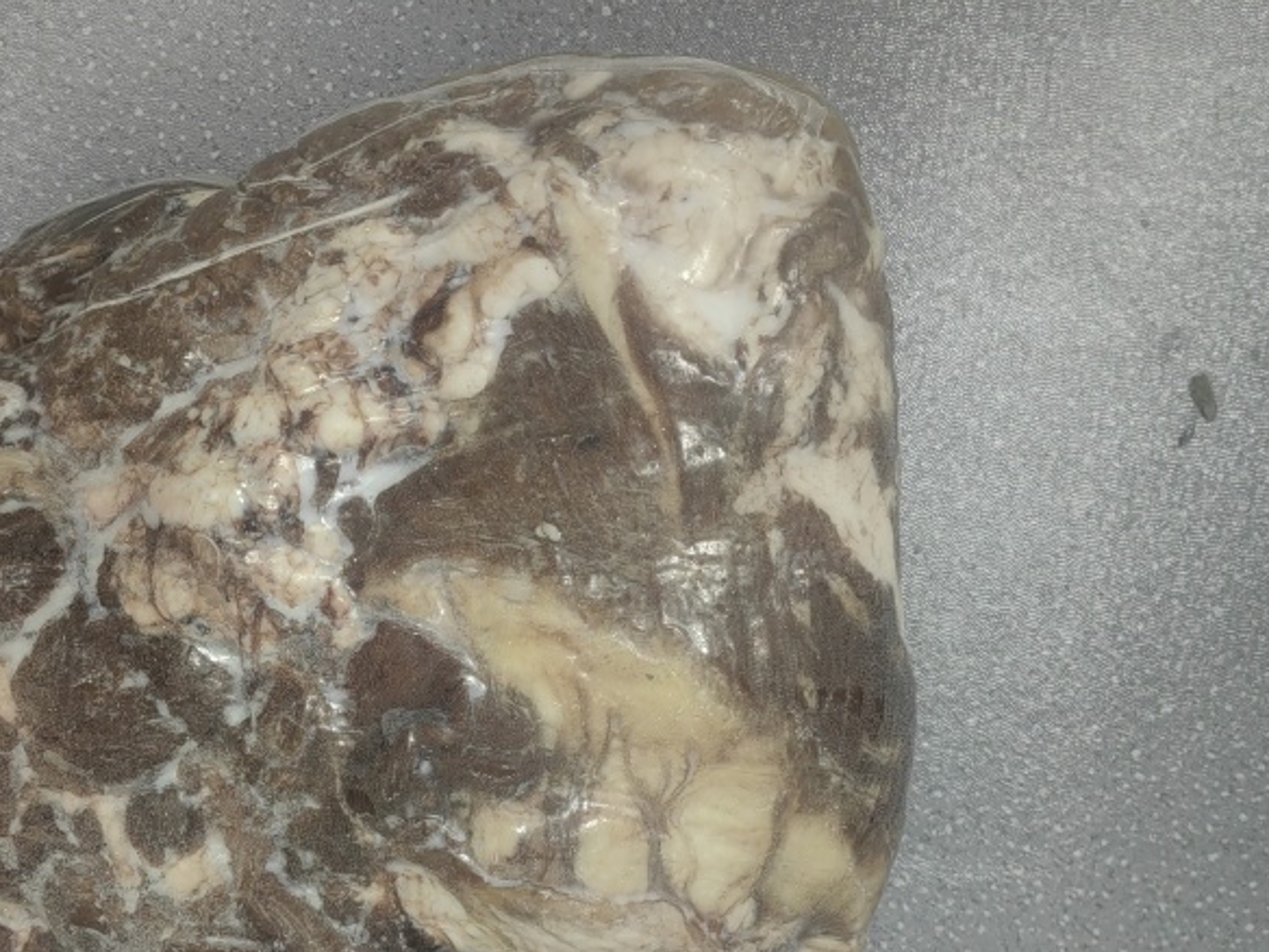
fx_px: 1356
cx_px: 426
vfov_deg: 38.1
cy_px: 650
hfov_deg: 49.3
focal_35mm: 37
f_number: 1.8
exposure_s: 1/100
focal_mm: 5.54
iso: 1250
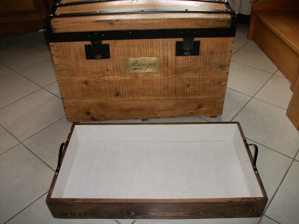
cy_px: 112
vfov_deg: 44.2
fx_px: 276
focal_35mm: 32
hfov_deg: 56.8
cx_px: 150
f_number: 2.9
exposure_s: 1/30
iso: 160
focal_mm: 5.7
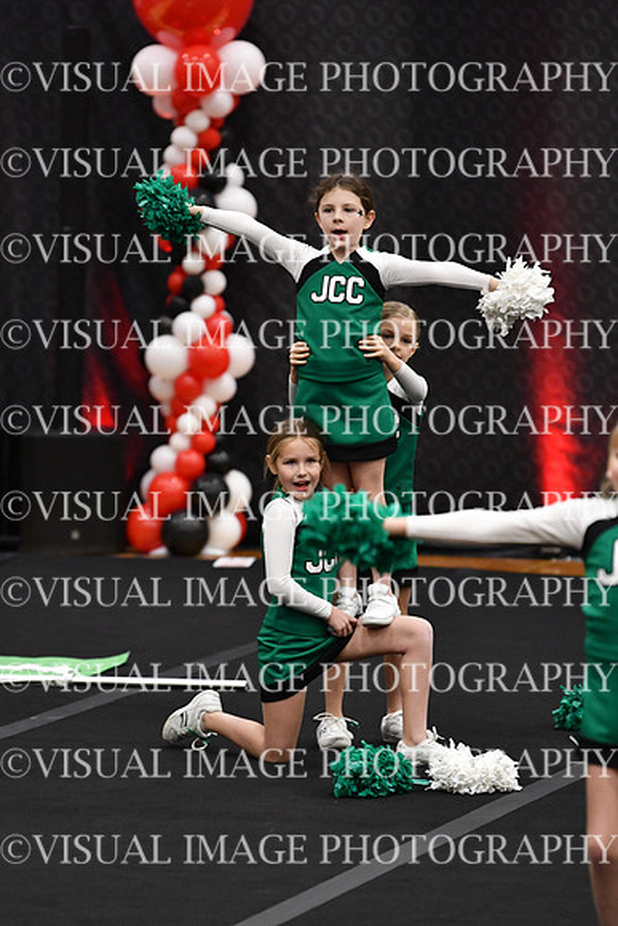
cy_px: 463
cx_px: 309
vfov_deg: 8.1
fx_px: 6562
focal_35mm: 255
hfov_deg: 5.4
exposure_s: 1/800
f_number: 2.8
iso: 4000
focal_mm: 170
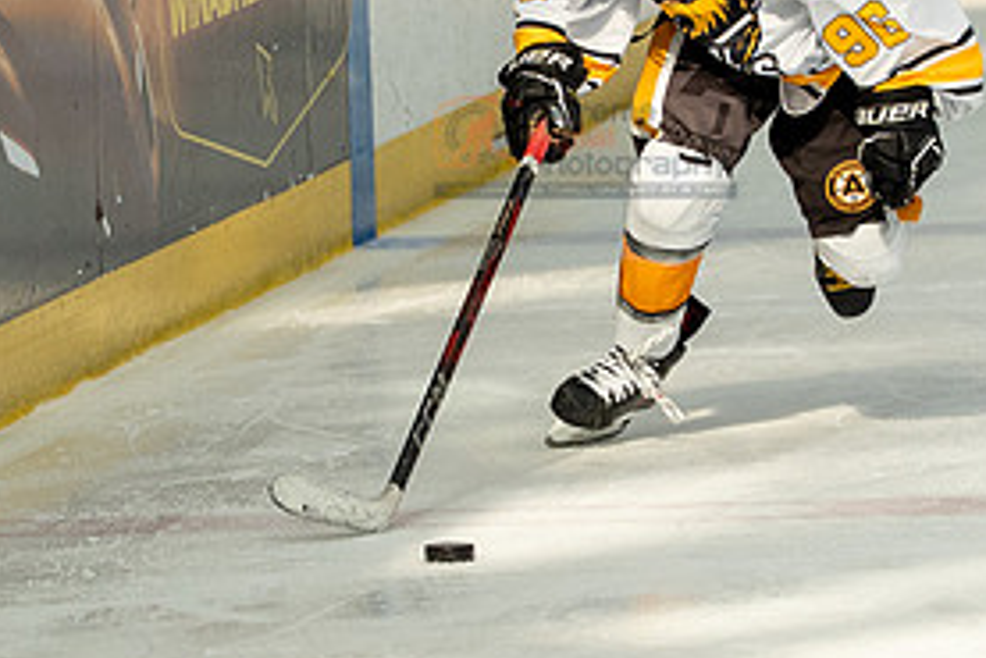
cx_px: 625
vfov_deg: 2.1
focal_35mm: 671
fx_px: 18387
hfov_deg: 3.1
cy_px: 436
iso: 800
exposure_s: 1/1600
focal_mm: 150
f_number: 3.5
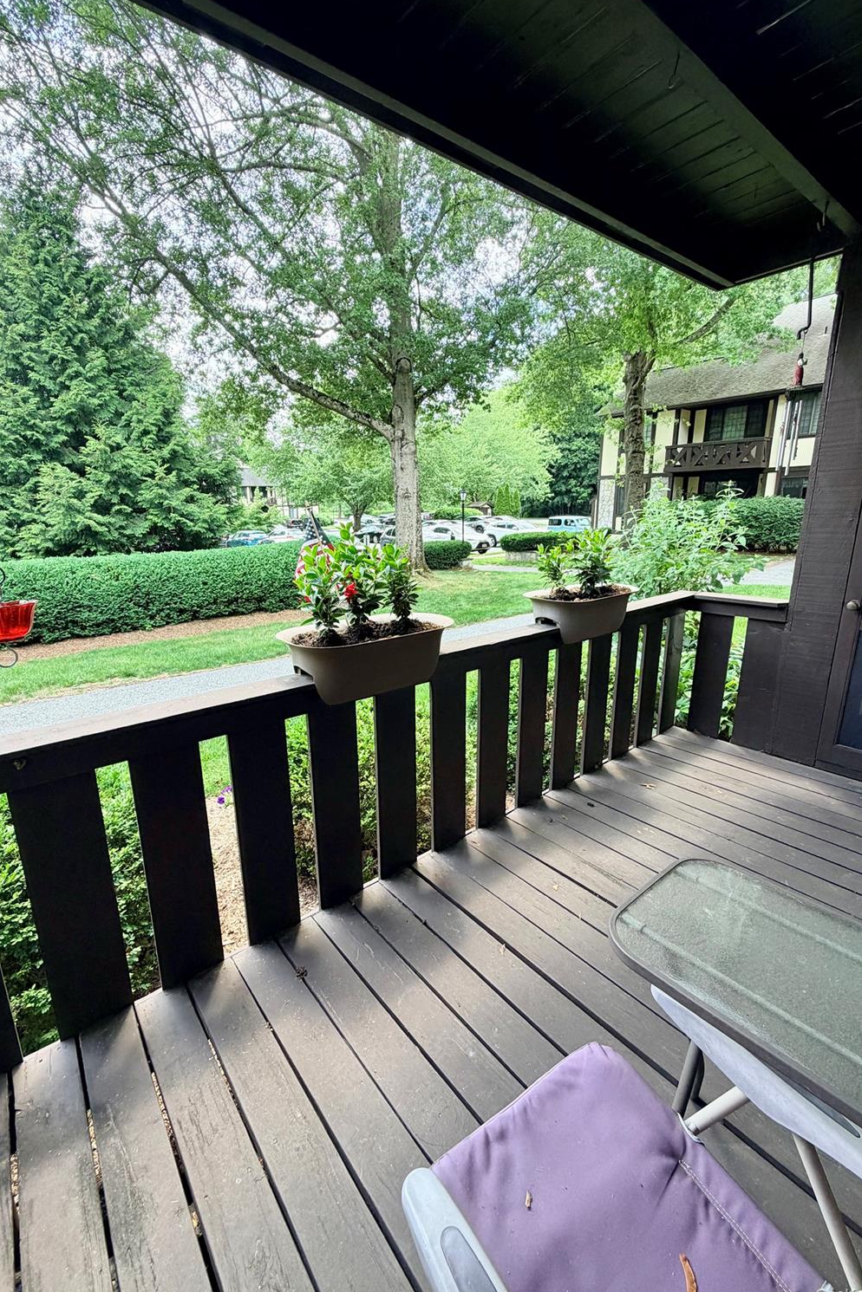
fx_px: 539
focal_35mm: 15
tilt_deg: -14.2
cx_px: 415
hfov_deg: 77.3
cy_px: 640
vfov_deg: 100.4
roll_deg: +0.6
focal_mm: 2.22
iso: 80
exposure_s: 1/121
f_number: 2.2
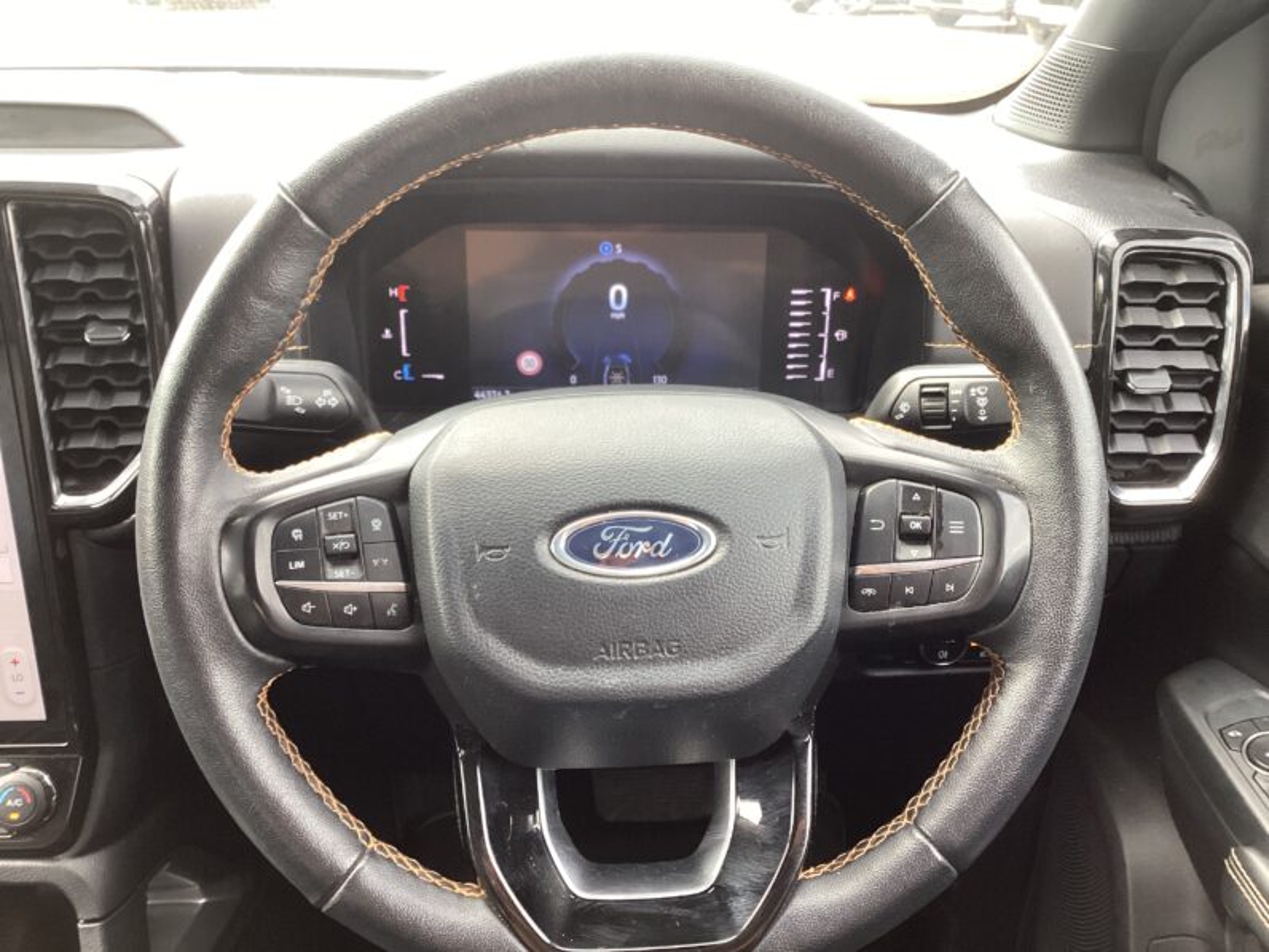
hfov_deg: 58.4
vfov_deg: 45.4
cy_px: 476
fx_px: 1136
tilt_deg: -25.9
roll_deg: -1.2
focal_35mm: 31
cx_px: 634
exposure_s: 1/120
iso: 80
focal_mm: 3.3
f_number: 2.4
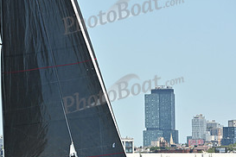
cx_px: 18
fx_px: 2294
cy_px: 149
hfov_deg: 5.9
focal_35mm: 350
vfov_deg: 3.9
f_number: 7.1
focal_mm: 165
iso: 320
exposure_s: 1/1000
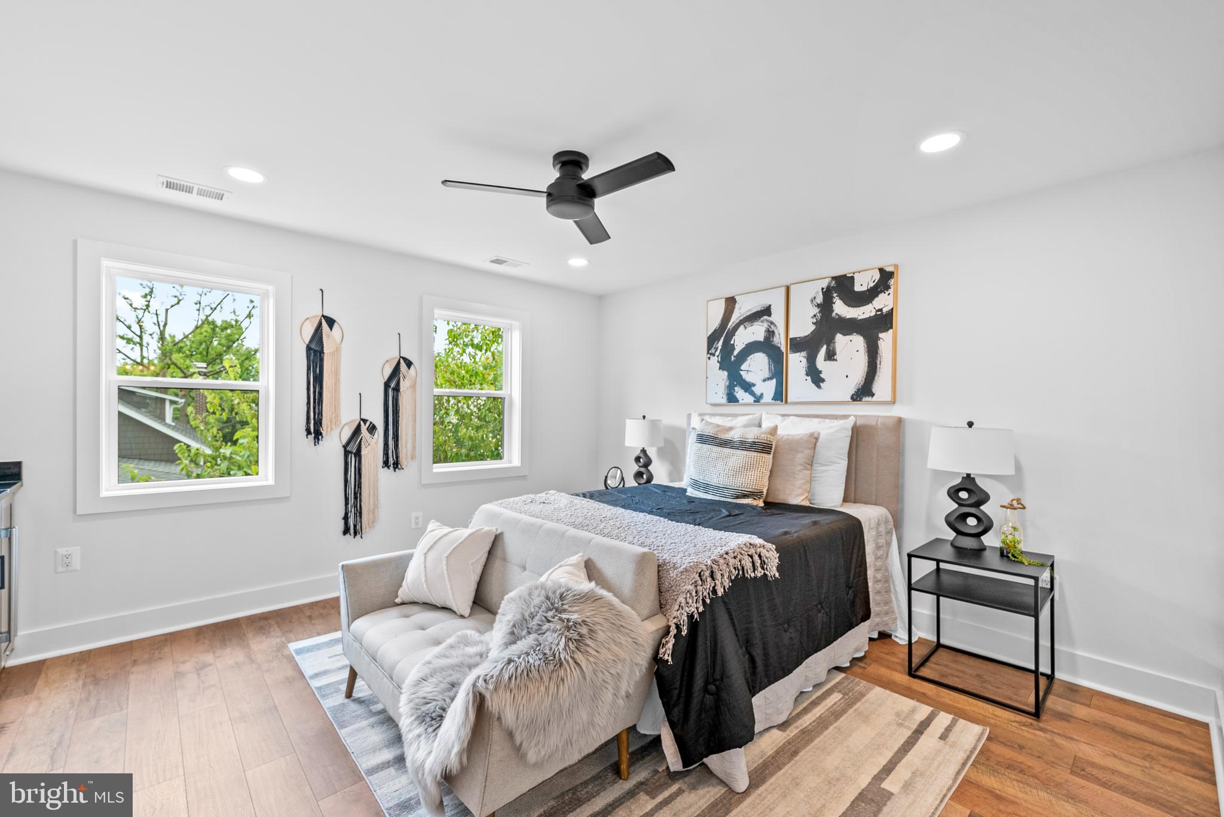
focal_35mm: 14
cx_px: 612
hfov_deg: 104.2
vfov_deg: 81.3
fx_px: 476
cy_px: 408
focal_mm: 14
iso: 400
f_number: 8
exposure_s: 1/8
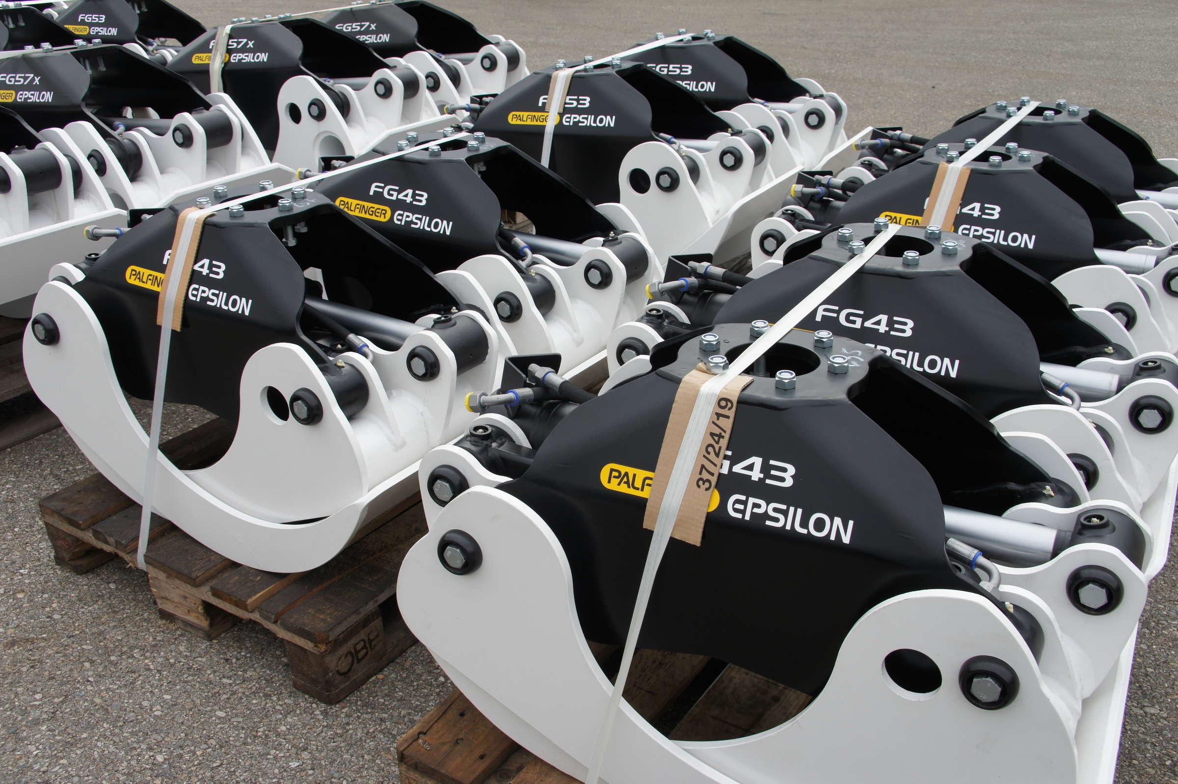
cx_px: 589
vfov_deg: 38.3
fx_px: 1128
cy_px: 392
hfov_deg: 55.1
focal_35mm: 34
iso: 200
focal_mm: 23
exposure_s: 1/125
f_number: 7.1
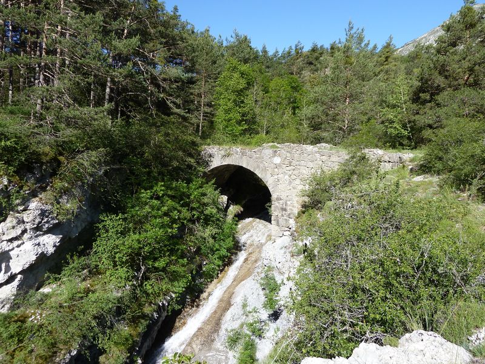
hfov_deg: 69.4
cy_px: 182
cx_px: 242
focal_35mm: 25
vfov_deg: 54.9
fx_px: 350
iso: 80
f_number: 4
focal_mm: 4.1
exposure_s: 1/400
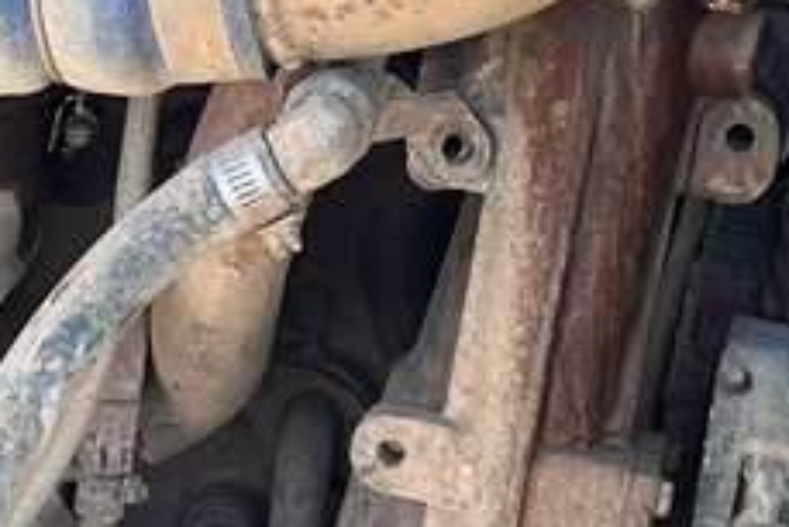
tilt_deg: -9.9
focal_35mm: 170
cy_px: -138
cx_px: 317
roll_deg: -0.5
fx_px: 3728
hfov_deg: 12.1
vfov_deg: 8.0
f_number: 1.6
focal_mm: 5.1
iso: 50
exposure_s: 1/252
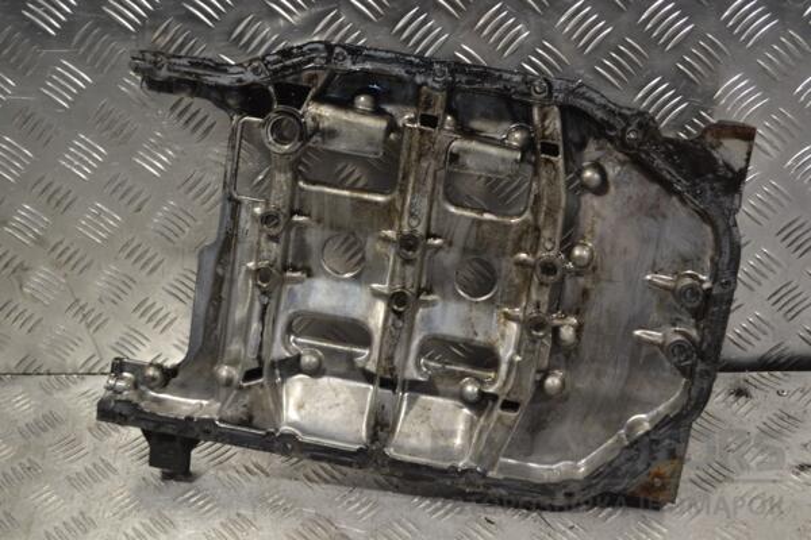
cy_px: 270
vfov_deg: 26.5
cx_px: 406
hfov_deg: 38.9
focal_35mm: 51
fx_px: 1149
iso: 400
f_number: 5
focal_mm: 34
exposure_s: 1/100
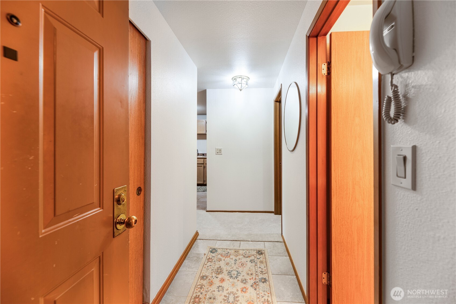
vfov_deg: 81.2
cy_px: 152
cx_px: 228
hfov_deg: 104.3
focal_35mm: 14
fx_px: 177
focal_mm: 14
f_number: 5.6
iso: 200
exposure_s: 1/160
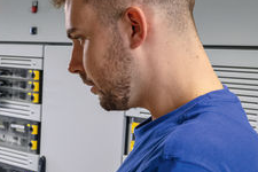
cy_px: 173
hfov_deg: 18.4
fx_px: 738
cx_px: -80
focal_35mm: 103
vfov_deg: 13.1
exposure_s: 1/125
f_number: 5.6
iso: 640
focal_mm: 29
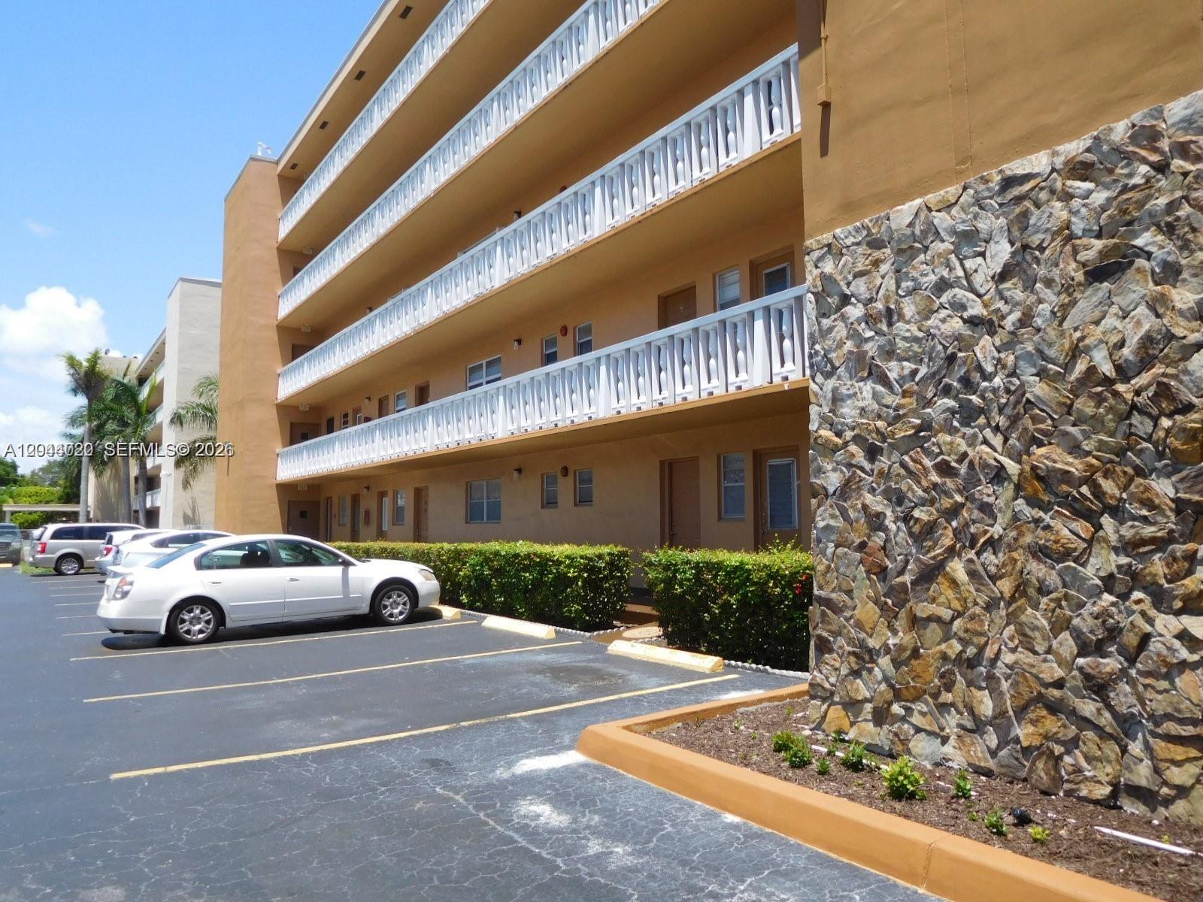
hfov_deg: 69.4
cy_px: 451
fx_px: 869
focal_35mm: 25
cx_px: 602
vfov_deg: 54.9
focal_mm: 4.5
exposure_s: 1/1000
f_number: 3.4
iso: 125
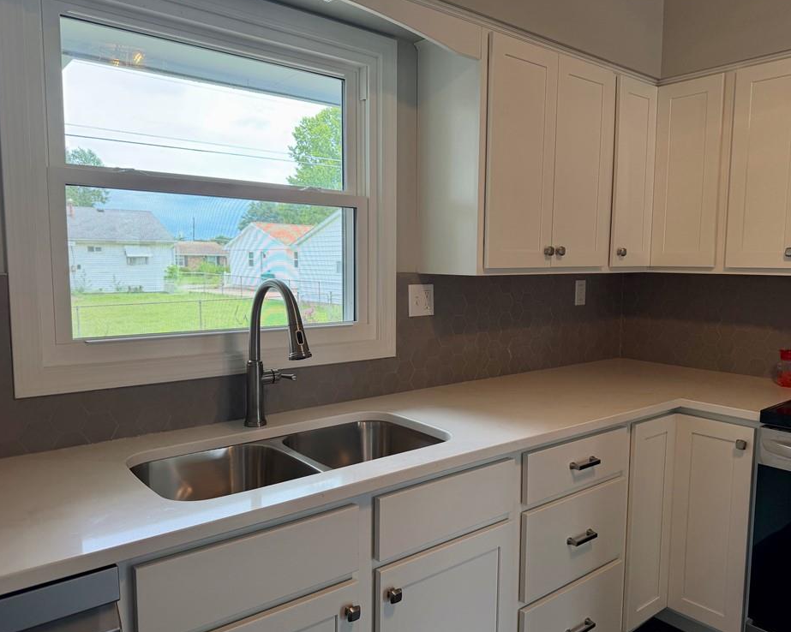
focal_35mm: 26
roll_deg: -0.1
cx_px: 421
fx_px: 609
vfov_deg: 54.9
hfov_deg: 66.0
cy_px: 319
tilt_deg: -5.3
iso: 80
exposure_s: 1/182
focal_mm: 6.76
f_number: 1.78
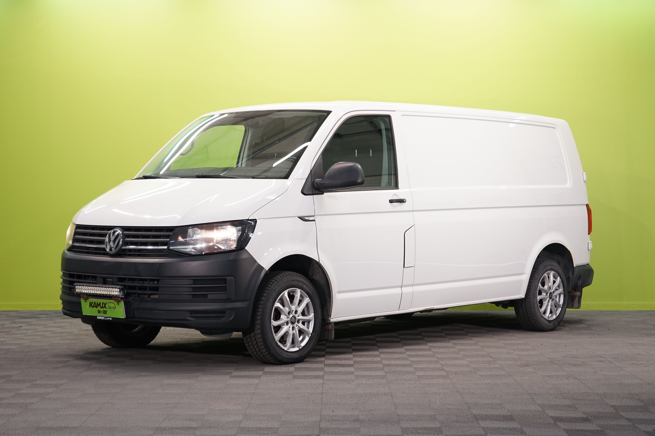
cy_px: 218
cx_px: 328
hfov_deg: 28.8
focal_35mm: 70
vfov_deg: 19.5
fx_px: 1274
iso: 1250
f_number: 5.6
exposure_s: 1/100
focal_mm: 70
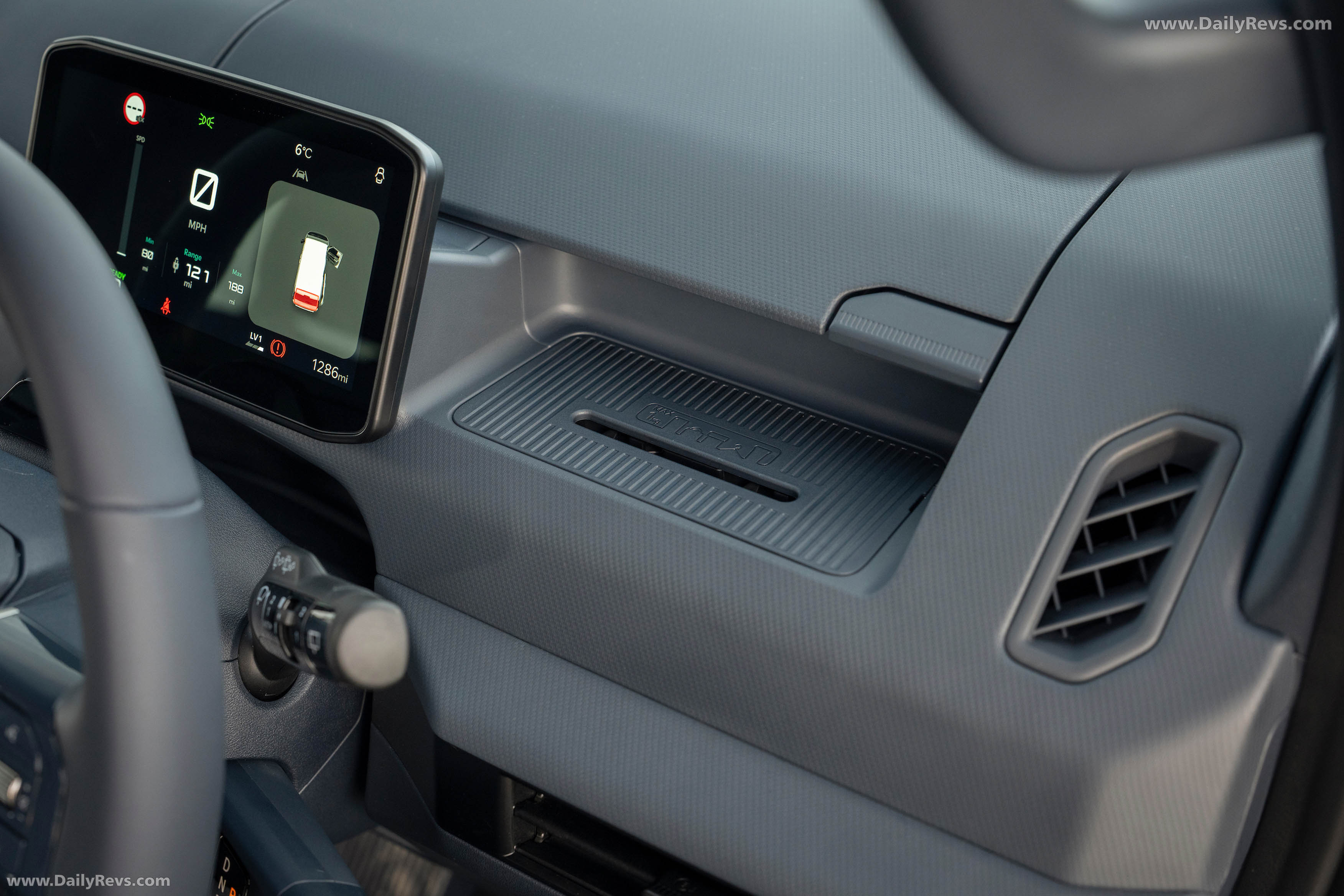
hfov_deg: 39.6
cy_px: 448
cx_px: 672
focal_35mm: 50
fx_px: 1867
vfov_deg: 27.0
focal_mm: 50
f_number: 5
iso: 1000
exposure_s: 1/100
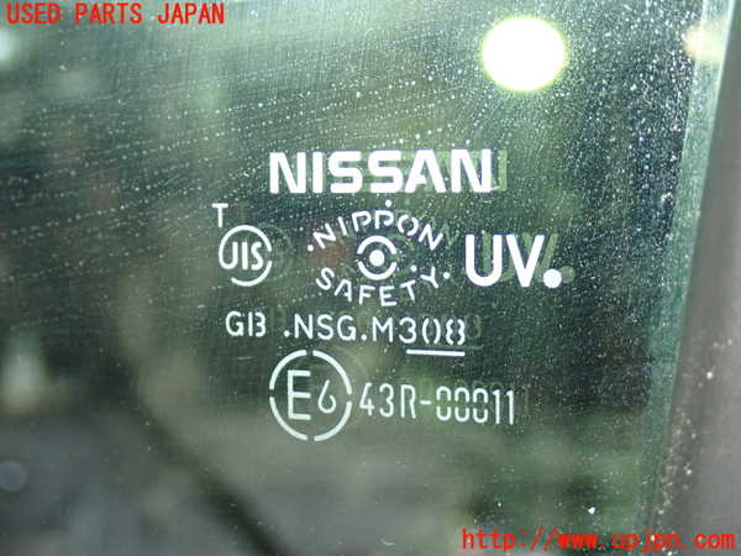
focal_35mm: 62
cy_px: 278
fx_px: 1327
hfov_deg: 31.2
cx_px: 370
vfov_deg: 23.7
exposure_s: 1/20
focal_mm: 11.09
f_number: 3.6
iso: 800
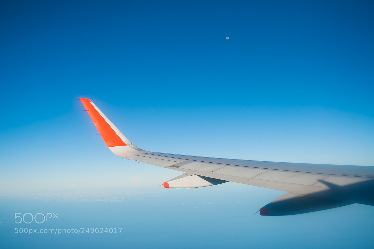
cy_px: 124
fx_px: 374
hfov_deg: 53.2
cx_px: 187
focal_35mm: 36
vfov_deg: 36.8
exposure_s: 1/2500
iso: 250
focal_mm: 24
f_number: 4
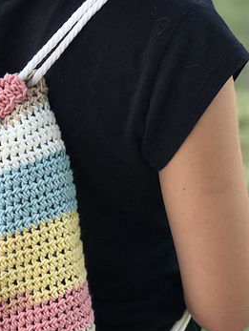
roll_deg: +2.5
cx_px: 51
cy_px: 243
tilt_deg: -25.8
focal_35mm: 105
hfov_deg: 14.0
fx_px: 1005
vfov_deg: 18.6
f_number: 2.8
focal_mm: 6.6
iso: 20
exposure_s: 1/203
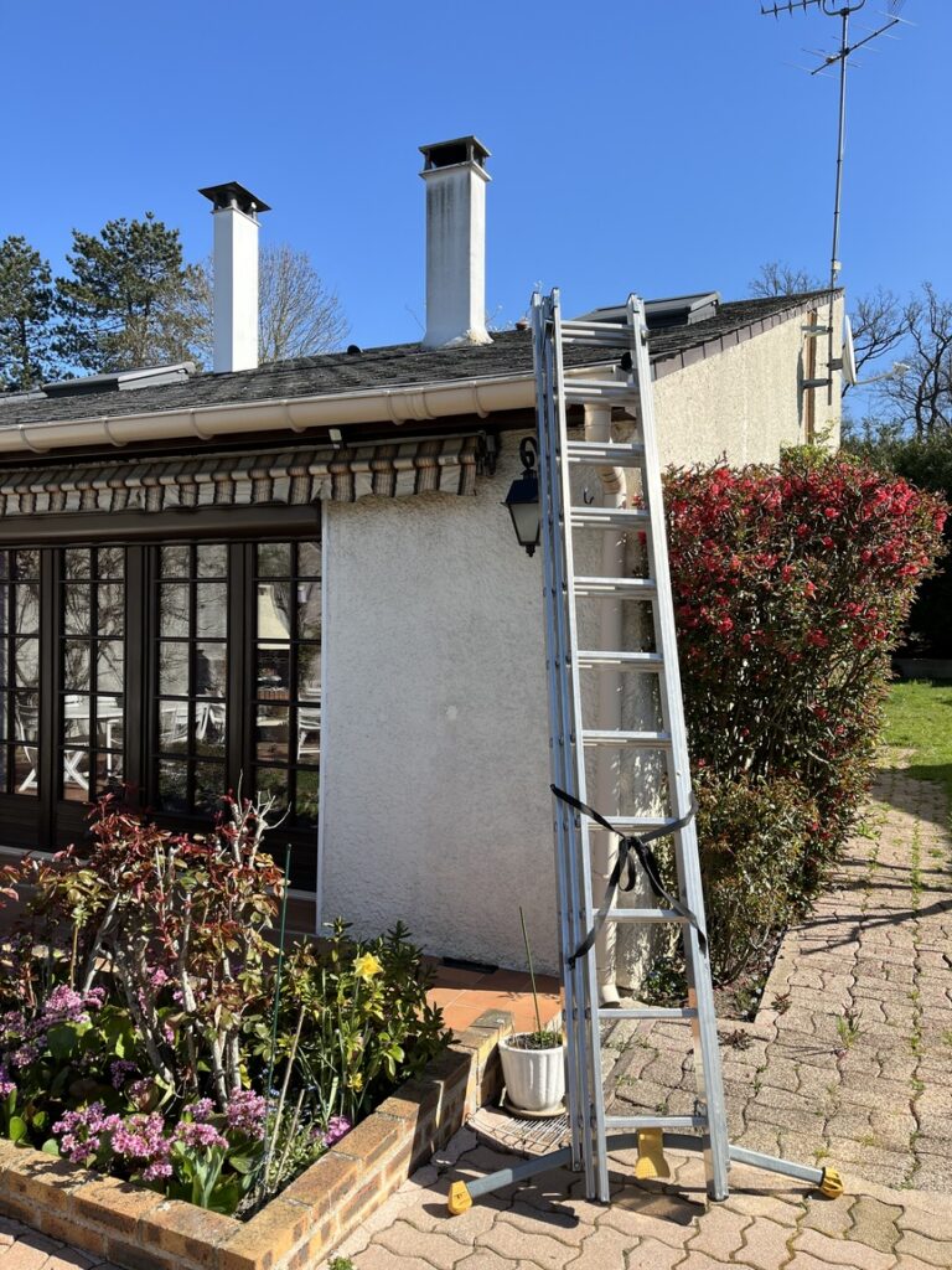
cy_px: 635
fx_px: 953
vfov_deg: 67.3
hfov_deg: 53.1
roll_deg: -1.8
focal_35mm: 26
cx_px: 476
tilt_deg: +3.5
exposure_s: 1/2137
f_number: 1.6
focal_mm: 5.1
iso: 50
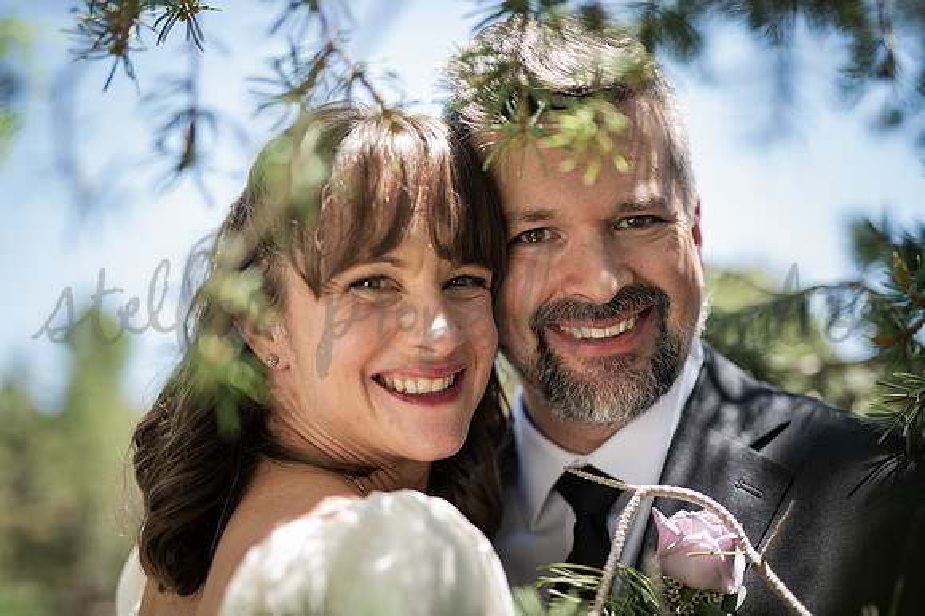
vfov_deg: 27.0
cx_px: 462
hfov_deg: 39.6
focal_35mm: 50
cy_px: 308
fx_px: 1284
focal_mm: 50
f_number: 1.4
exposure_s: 1/1250
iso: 125
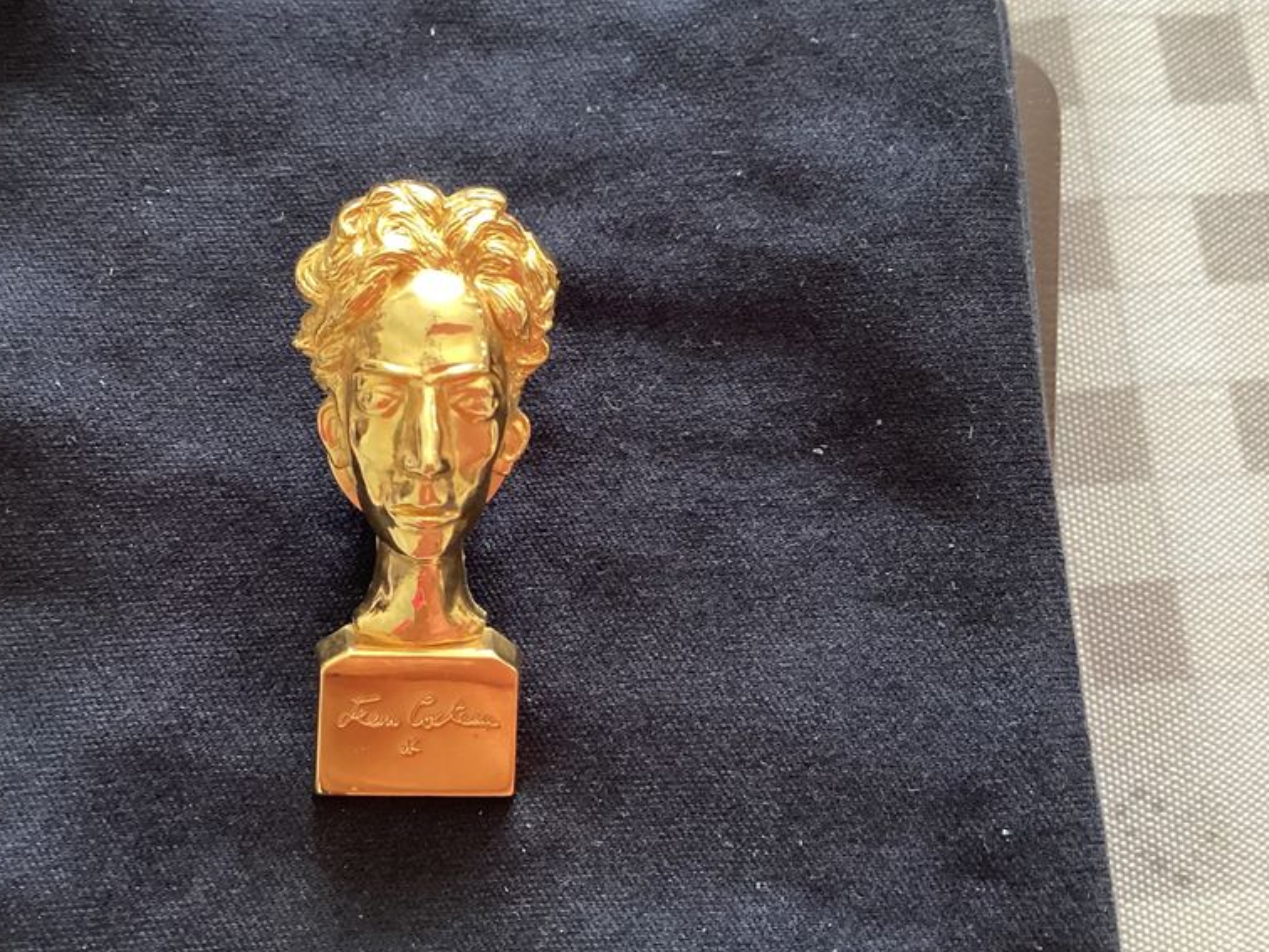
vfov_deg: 35.1
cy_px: 408
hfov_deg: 45.4
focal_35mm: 41
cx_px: 472
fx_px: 1503
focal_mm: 3.3
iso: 320
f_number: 2.4
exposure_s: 1/33
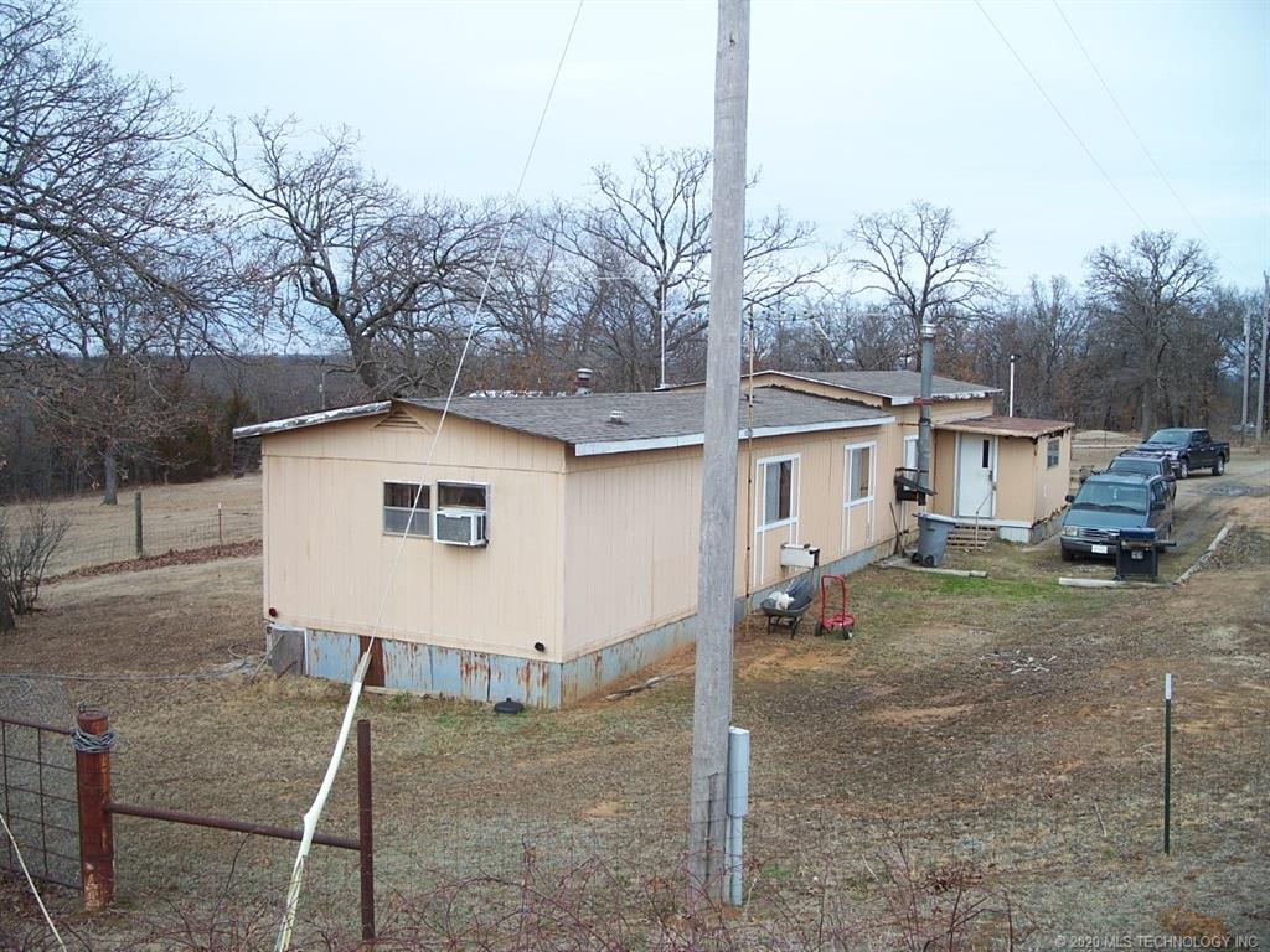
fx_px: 1357
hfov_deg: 50.1
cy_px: 476
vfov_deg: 38.7
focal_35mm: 37
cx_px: 635
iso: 64
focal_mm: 7.8
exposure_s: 1/500
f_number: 2.8
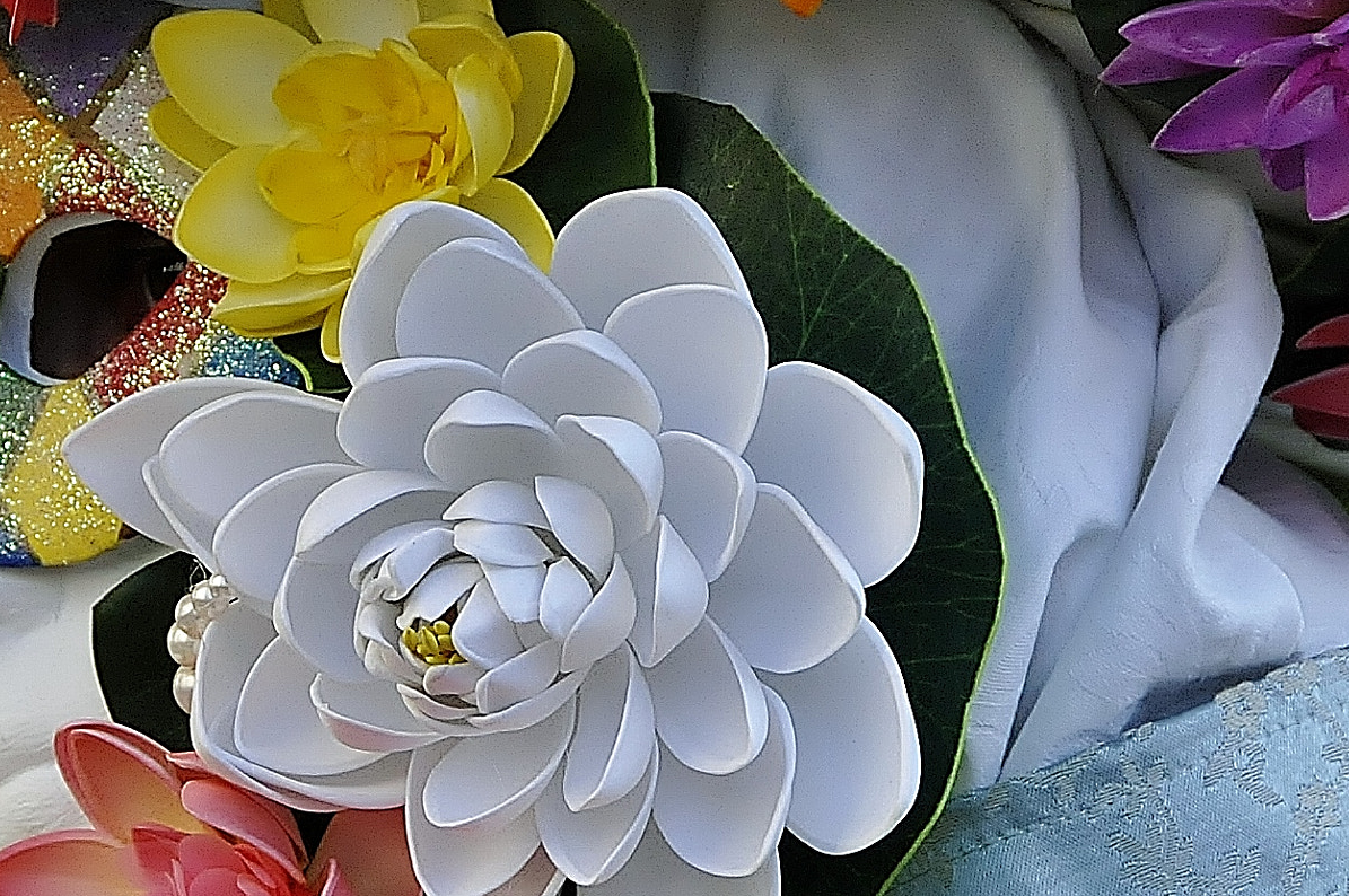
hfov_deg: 7.6
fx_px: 10101
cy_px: 457
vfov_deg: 5.1
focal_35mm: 270
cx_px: 612
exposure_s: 1/640
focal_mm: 105
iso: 800
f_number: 8
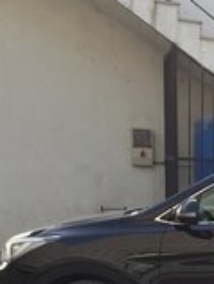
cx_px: 311
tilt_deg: -12.9
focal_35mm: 91
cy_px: 376
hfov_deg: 15.2
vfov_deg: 19.7
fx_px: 748
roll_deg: -2.1
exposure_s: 1/286
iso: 32
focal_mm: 4.15
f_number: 2.2
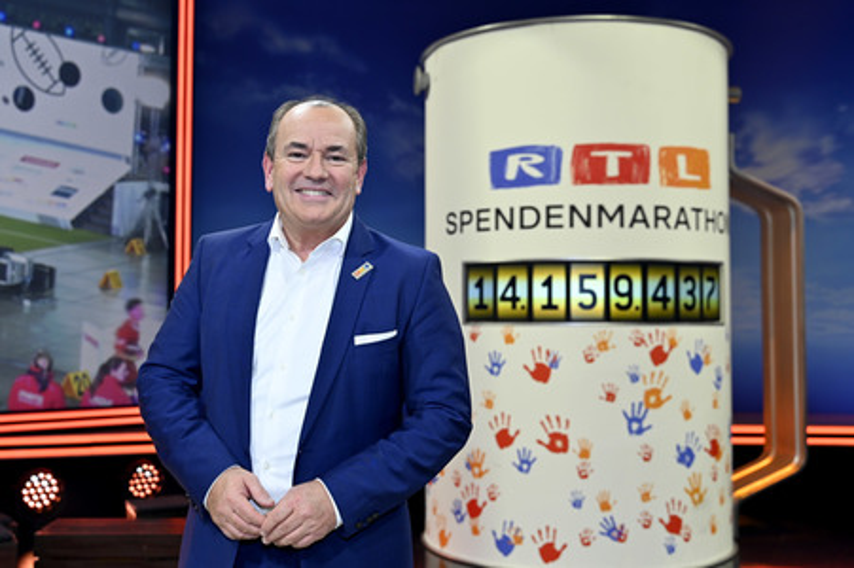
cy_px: 284
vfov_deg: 32.6
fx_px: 972
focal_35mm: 41
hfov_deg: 47.4
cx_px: 427
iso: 1000
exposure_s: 1/200
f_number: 4
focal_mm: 41
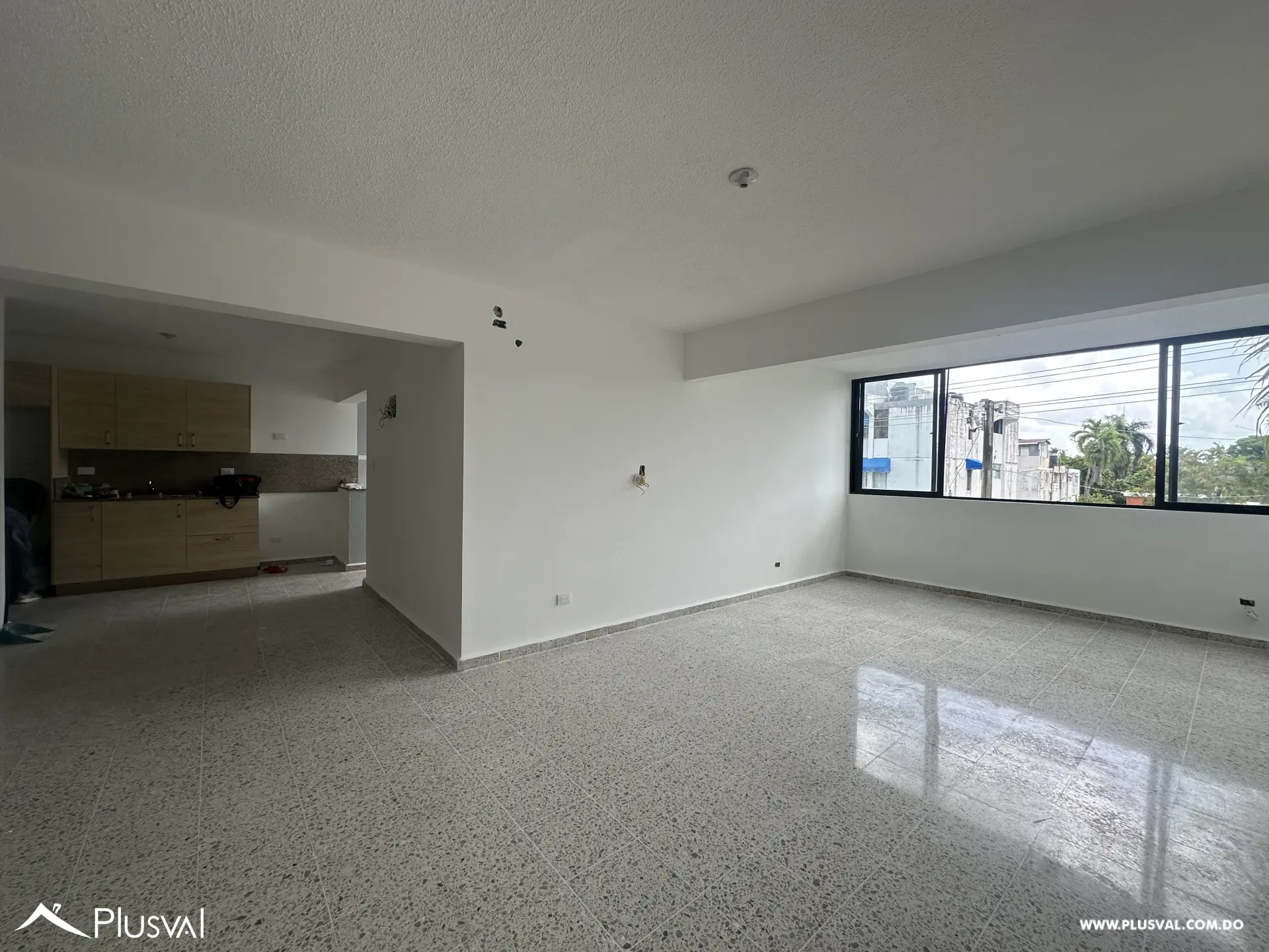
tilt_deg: -0.8
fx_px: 513
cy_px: 476
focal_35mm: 14
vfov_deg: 85.7
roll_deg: -1.0
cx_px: 634
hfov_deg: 102.1
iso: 40
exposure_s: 1/335
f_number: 2.2
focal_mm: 2.22
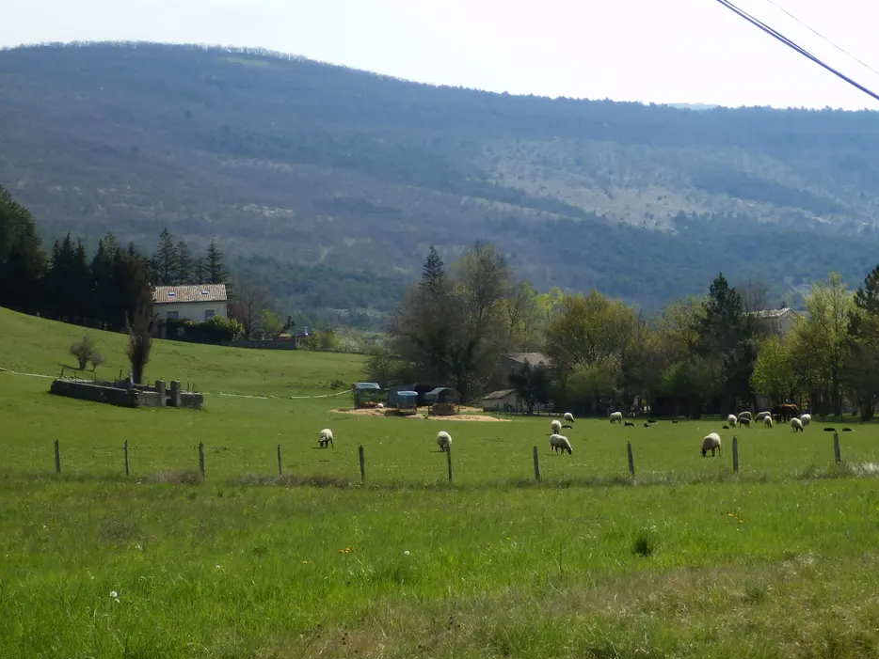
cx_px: 511
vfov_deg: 19.9
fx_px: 1880
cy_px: 338
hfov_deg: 26.3
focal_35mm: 74
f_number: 4.1
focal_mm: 9.8
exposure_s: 1/800
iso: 80
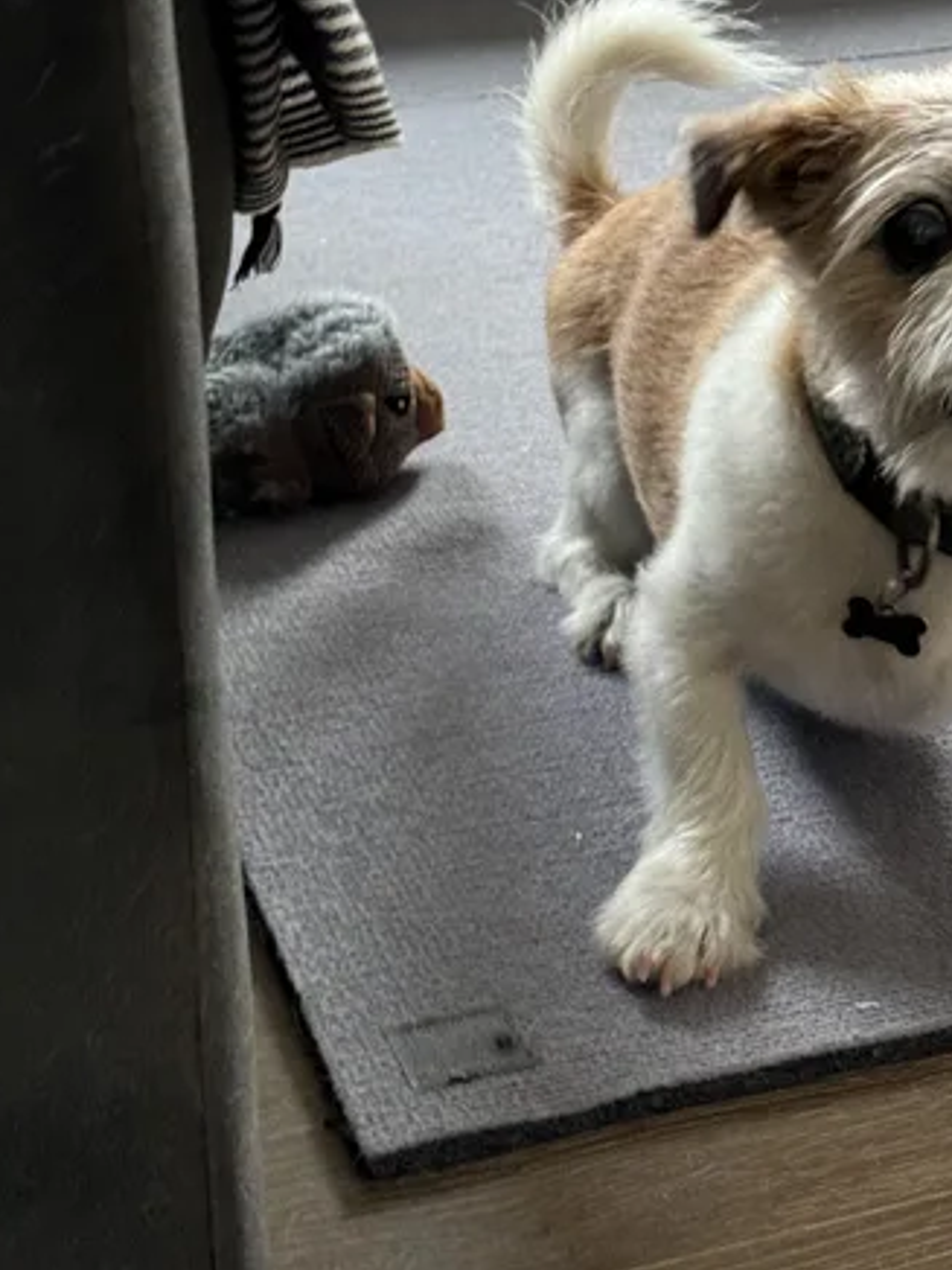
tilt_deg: -12.2
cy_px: 291
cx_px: 850
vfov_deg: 22.0
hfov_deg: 16.6
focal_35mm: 88
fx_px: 3227
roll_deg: -2.0
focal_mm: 6.76
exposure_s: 1/76
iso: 100
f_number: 1.78
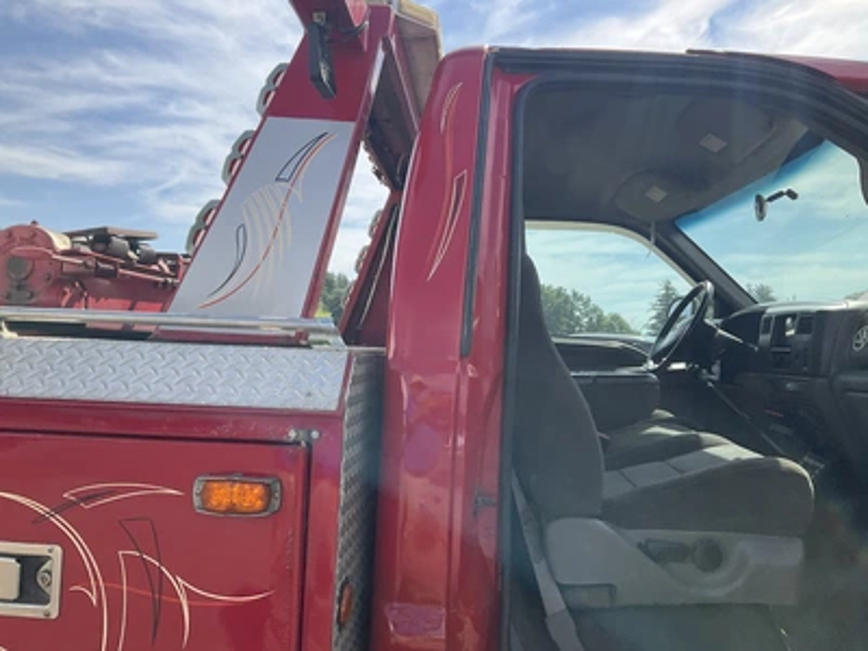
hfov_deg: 61.7
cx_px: 434
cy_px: 326
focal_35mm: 29
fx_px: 727
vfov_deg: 48.2
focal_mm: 3
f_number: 1.8
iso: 25
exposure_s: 1/1279
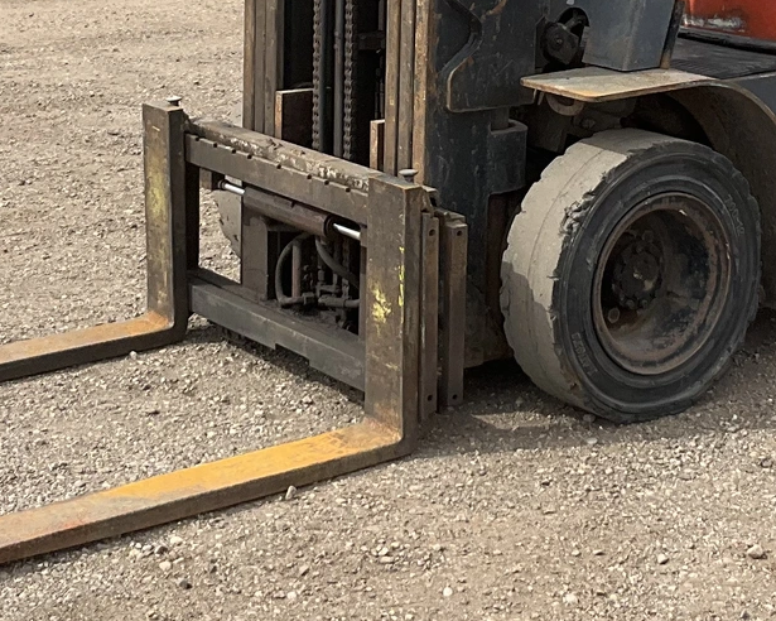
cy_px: 91
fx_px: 2113
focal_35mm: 92
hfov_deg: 20.8
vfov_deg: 16.5
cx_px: 448
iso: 25
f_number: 1.8
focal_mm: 3
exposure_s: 1/1412
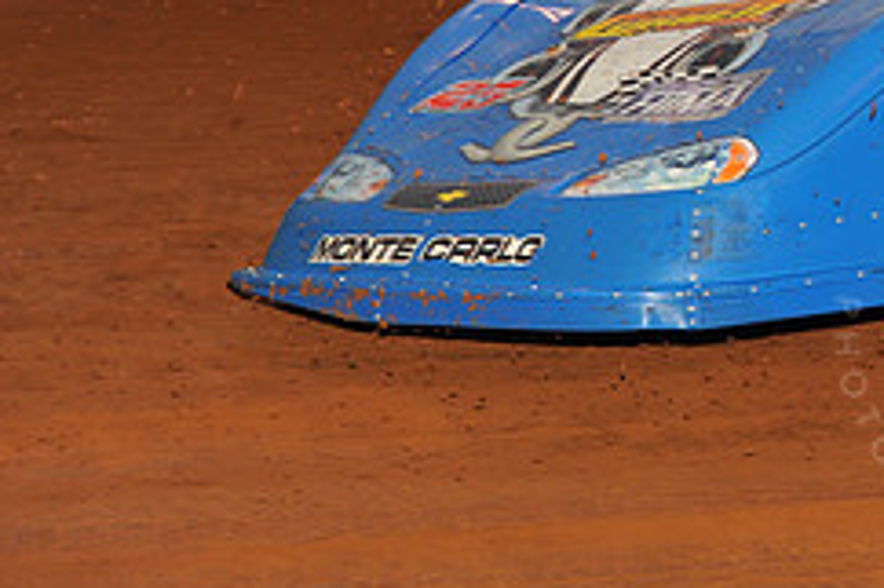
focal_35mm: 168
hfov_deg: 12.0
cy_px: -7
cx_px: 1052
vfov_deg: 8.1
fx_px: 4122
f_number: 7.1
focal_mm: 70
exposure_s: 1/320
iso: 800
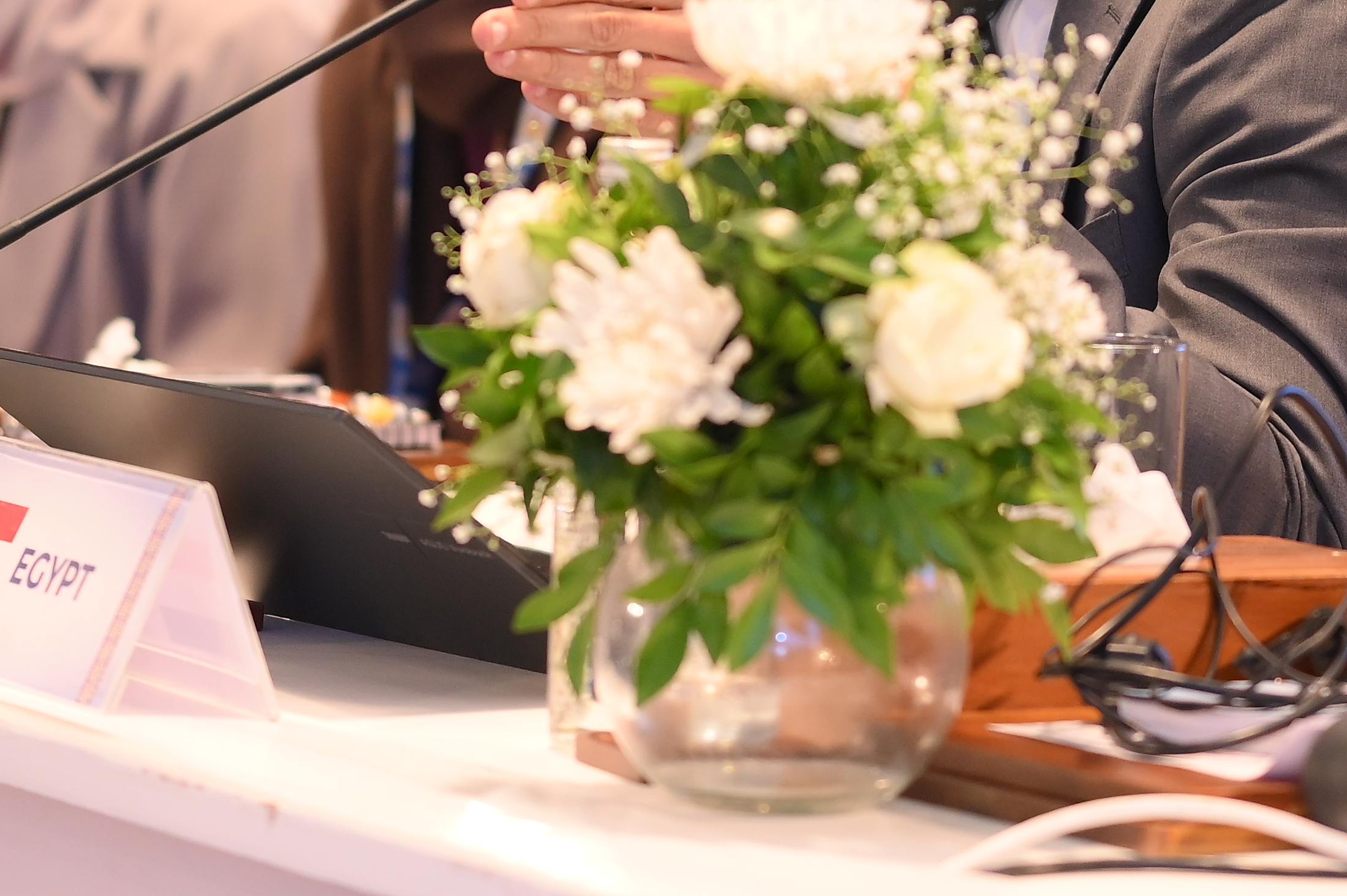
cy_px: -196
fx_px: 11593
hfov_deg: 6.6
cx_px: 600
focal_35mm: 310
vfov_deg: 4.4
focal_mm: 85
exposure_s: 1/500
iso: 640
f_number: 1.8
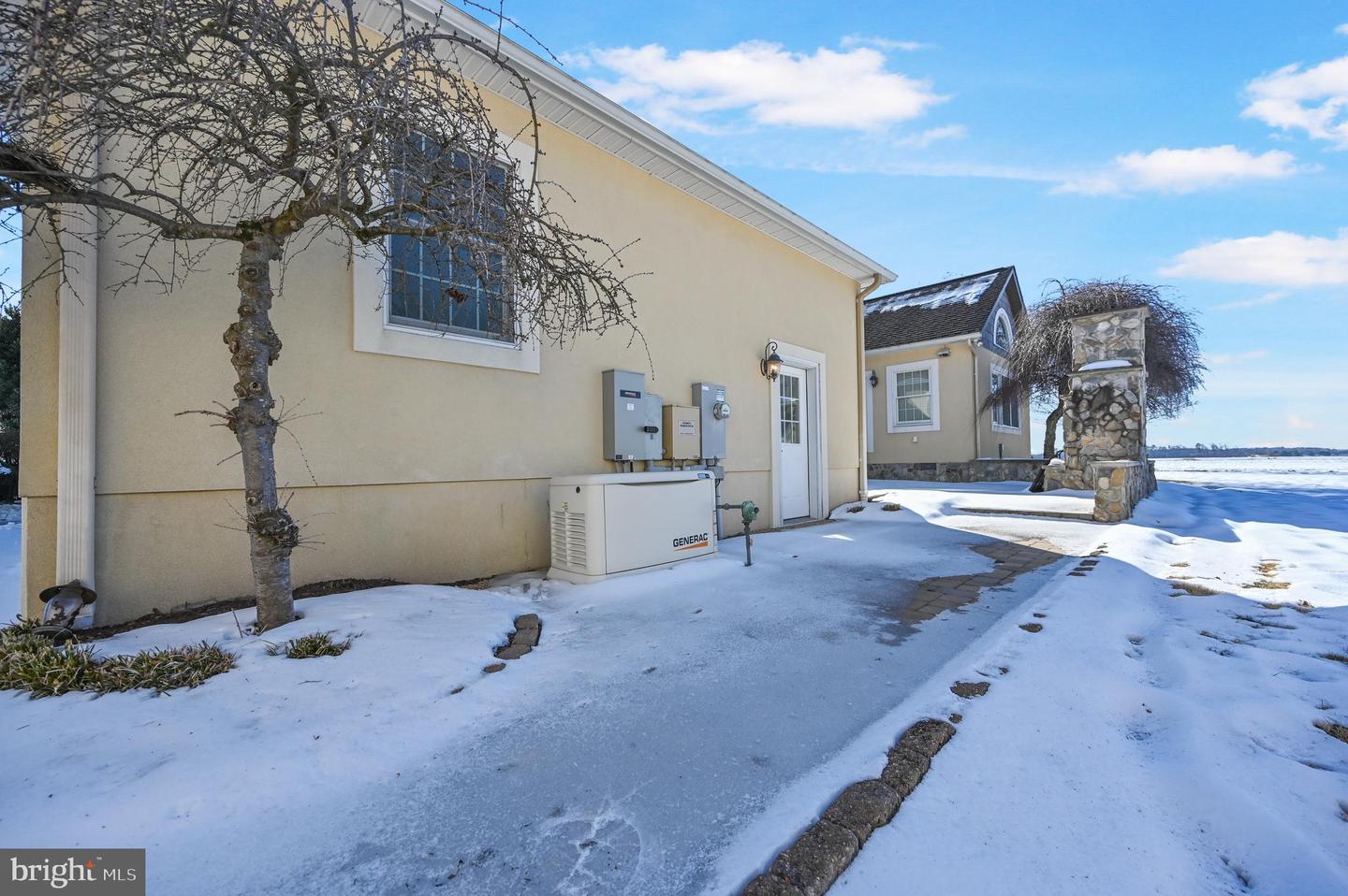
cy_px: 448
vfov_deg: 81.1
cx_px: 674
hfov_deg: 104.3
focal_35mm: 14
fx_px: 524
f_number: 5
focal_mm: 14
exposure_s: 1/1600
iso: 200
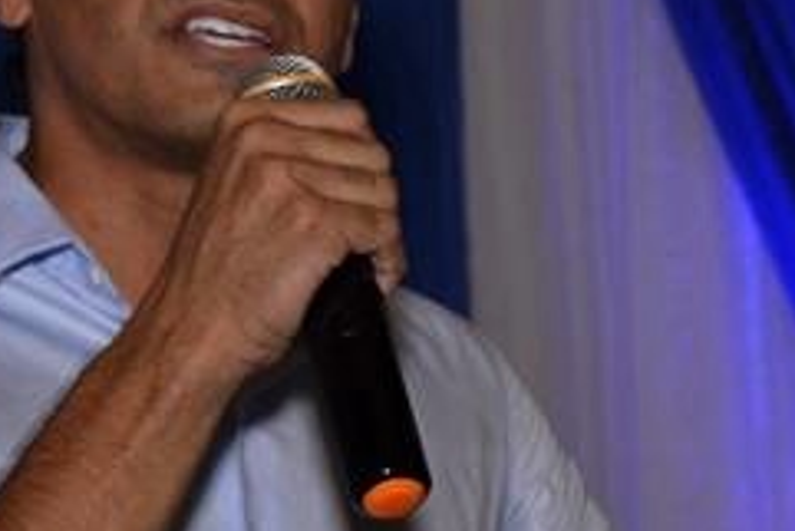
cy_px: 355
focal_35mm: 219
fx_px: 4846
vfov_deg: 6.3
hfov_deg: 9.4
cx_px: 429
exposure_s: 1/200
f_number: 7.1
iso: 800
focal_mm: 55
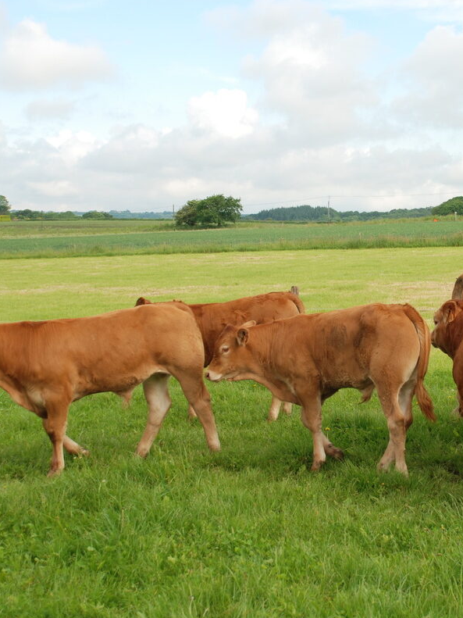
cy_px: 308
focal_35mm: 70
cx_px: 365
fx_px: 1249
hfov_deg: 20.8
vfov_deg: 27.8
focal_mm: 32
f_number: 5.6
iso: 100
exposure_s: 1/125
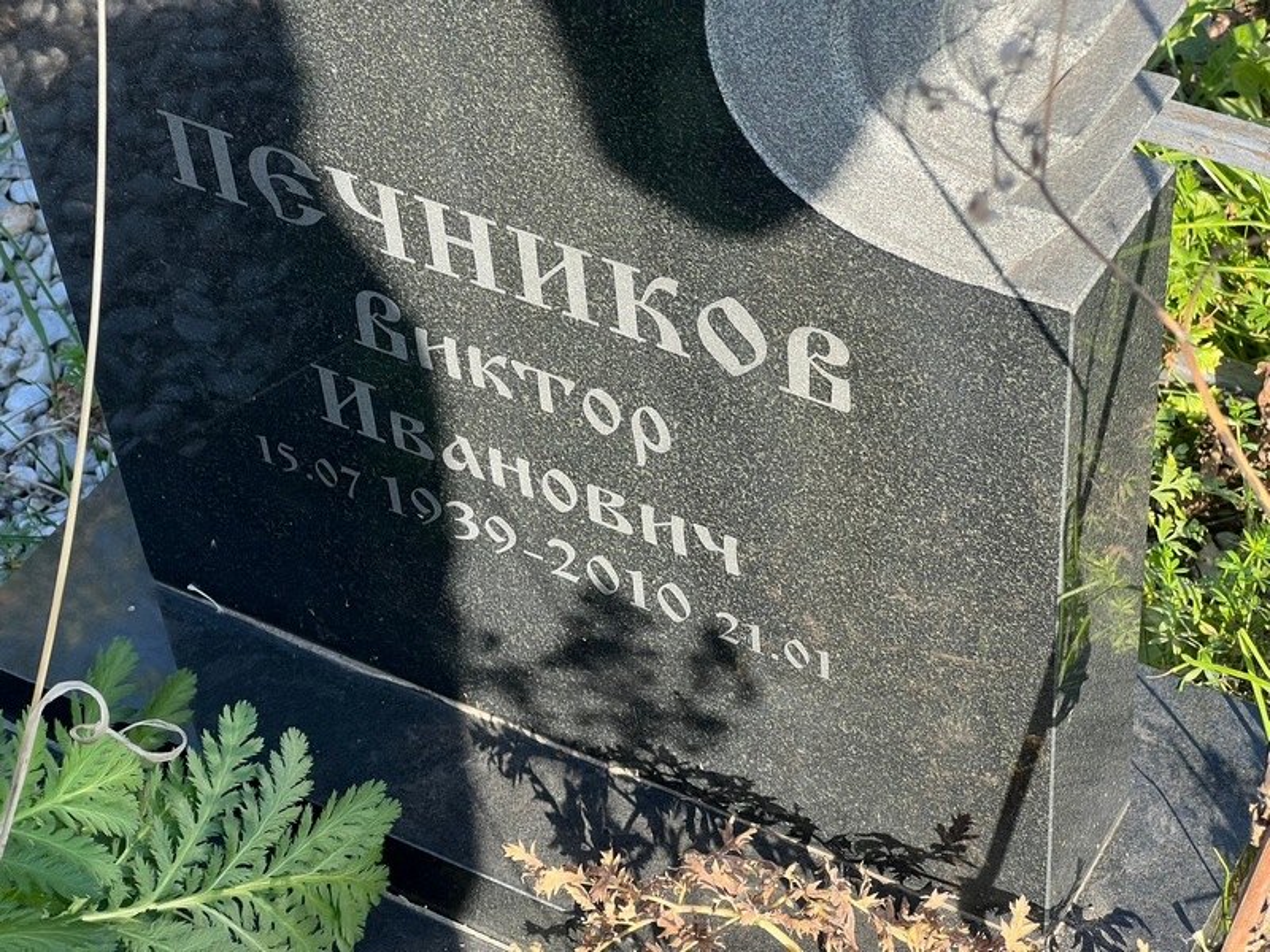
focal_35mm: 77
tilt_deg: -46.2
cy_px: 476
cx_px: 635
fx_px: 2825
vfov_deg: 19.1
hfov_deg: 25.3
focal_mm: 9
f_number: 2.8
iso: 32
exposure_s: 1/147
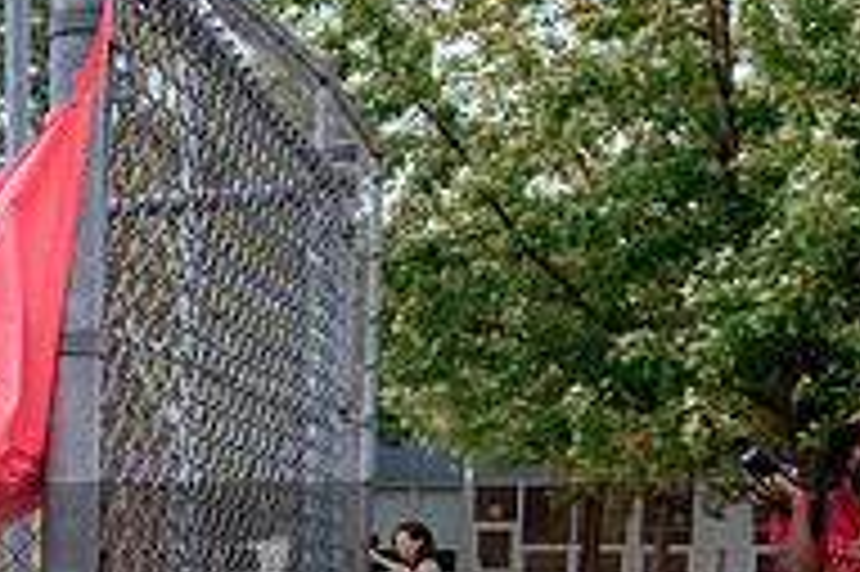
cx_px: -419
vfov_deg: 17.2
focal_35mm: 76
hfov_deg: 22.2
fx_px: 1814
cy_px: 655
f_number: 4
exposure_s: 1/250
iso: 800
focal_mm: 16.5
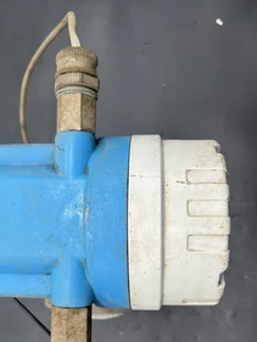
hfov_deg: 38.4
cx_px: 91
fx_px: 366
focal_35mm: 37
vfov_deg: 49.6
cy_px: 215
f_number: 1.5
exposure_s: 1/419
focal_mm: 5.7
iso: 50
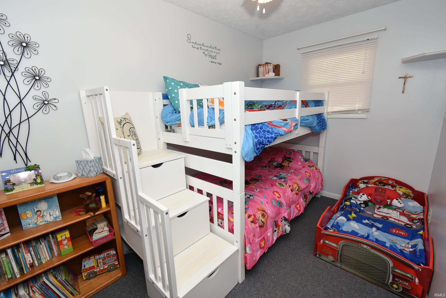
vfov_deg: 77.4
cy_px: 149
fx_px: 186
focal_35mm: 15
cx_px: 223
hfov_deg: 100.3
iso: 400
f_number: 5.6
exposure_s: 1/60
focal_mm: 10
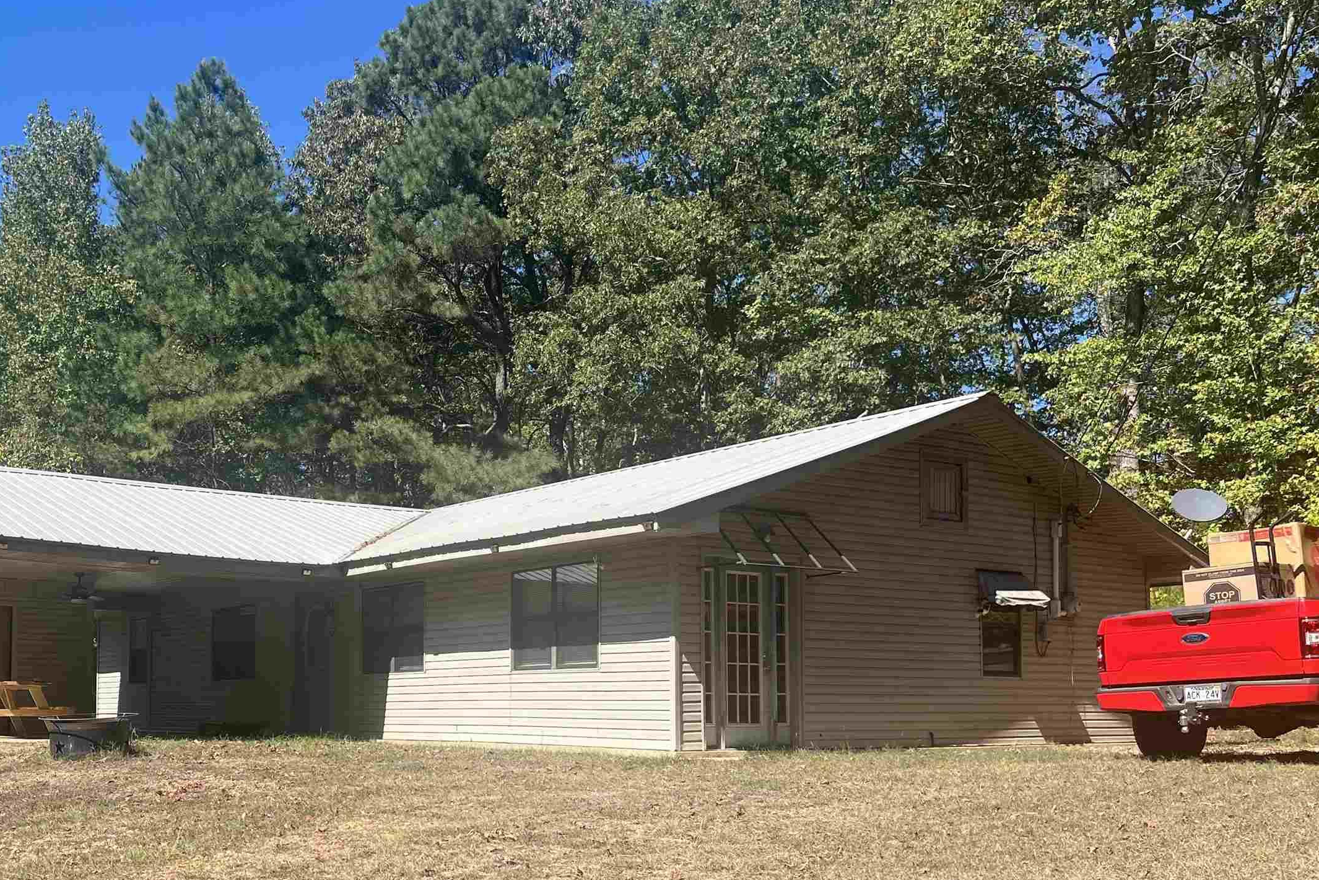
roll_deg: -0.3
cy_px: 651
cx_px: 374
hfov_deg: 48.1
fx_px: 1429
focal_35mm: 39
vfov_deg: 33.6
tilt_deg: +4.1
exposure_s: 1/2513
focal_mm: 5.7
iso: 50
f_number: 1.5
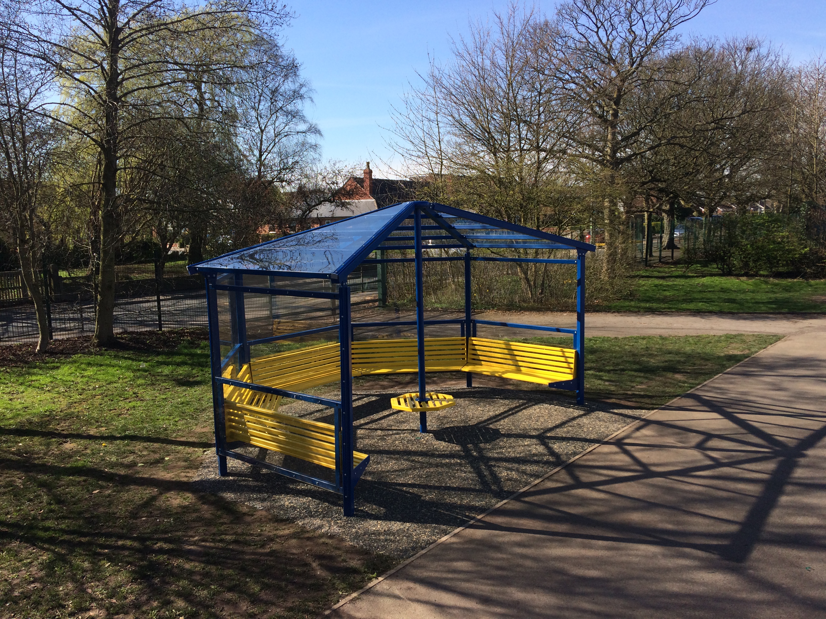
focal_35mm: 29
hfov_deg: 61.7
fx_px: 692
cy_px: 310
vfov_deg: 48.2
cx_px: 413
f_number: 2.2
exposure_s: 1/1208
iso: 32
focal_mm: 4.15
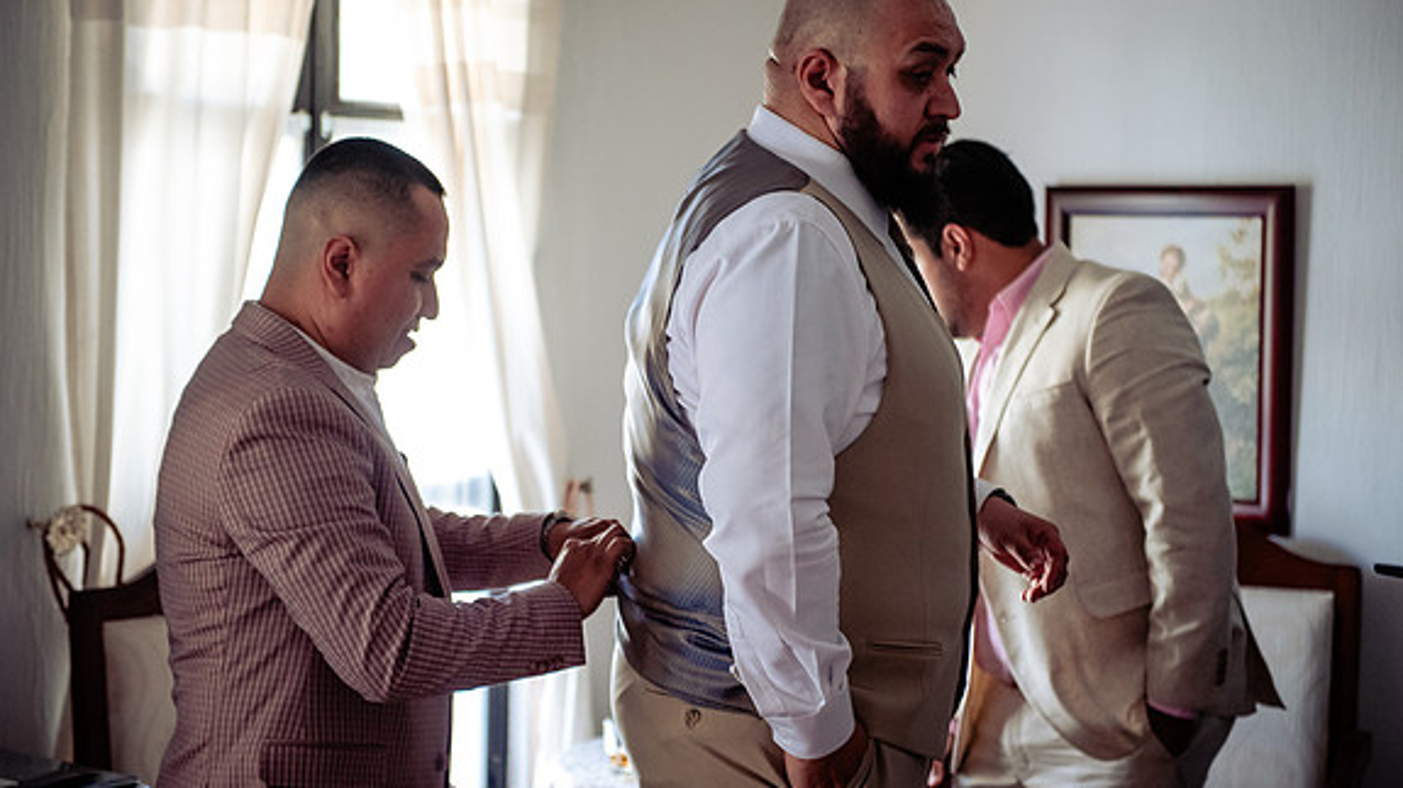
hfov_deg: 28.6
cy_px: 353
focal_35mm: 74
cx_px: 703
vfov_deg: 16.3
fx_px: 2752
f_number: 2.8
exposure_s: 1/125
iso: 2500
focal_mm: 70
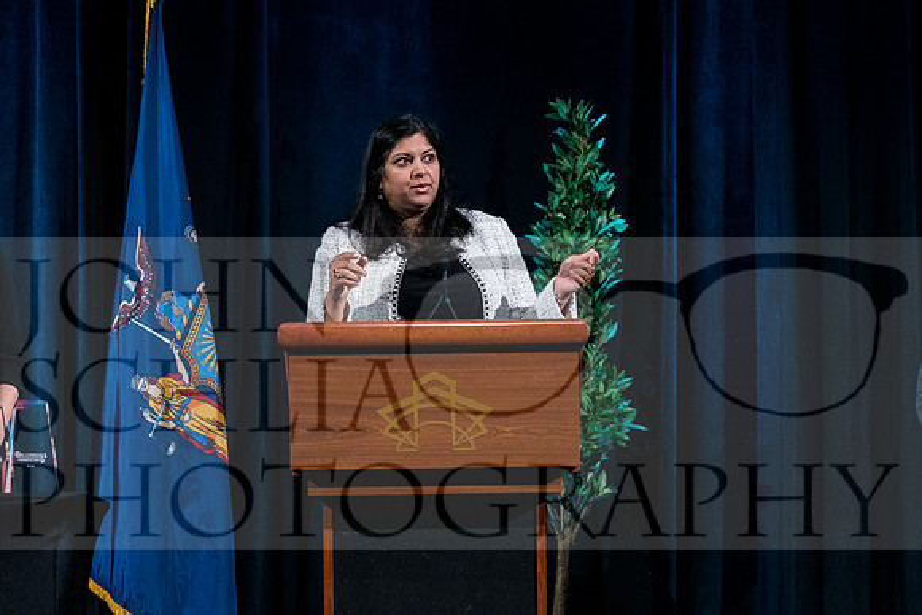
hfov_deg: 19.5
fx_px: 2690
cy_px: 308
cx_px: 461
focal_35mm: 105
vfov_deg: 13.0
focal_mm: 70
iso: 3200
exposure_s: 1/125
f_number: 3.5
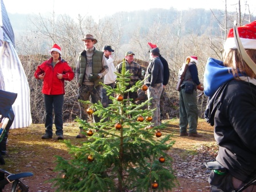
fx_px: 466
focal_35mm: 63
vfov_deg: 23.3
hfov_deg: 30.7
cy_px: 96
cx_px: 128
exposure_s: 1/80
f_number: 3.7
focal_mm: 10.5
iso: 64
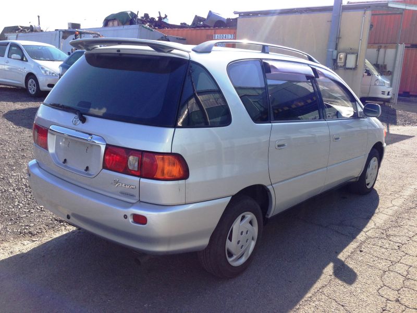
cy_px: 156
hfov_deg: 55.4
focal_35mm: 33
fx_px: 398
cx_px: 208
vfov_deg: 42.9
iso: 50
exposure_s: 1/847
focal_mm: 4.12
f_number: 2.4
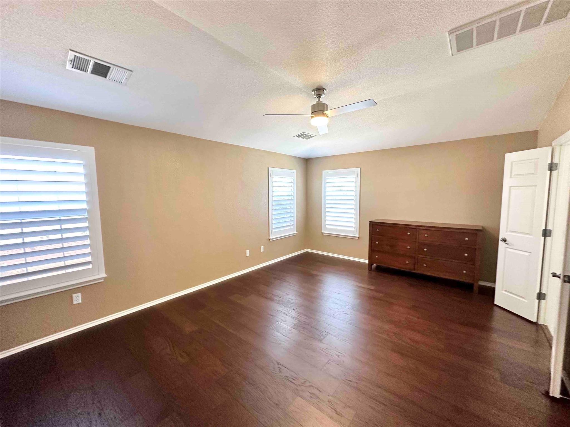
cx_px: 285
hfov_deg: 102.1
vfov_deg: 85.7
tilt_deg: -6.0
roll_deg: +1.0
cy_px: 214
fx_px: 231
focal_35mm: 14
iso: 160
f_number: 2.2
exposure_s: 1/60
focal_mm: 2.22
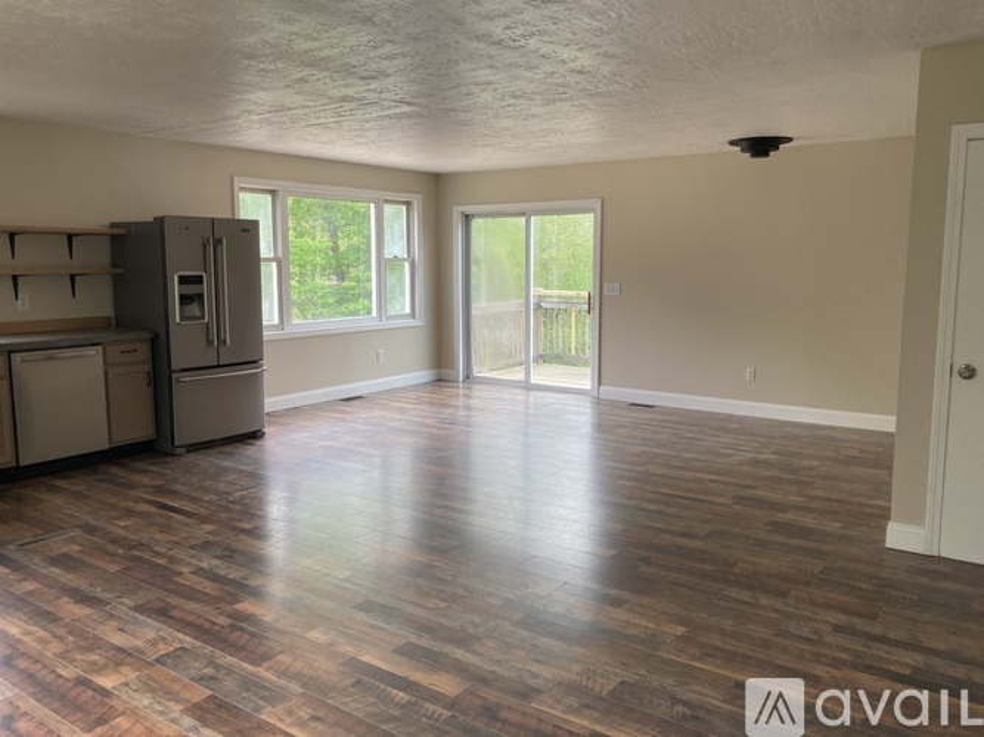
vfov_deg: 49.7
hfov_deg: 63.5
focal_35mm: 28
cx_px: 492
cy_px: 368
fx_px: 796
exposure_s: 1/121
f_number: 1.8
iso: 40
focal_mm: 3.99
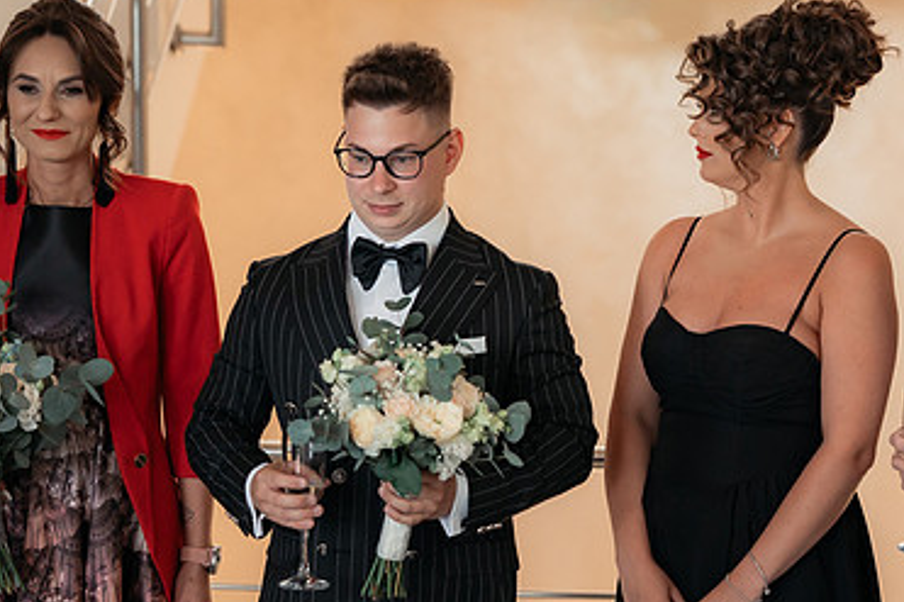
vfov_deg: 8.7
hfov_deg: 13.0
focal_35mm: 158
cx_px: 515
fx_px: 3966
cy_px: 328
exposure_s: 1/200
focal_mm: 85
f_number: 3.2
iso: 1600
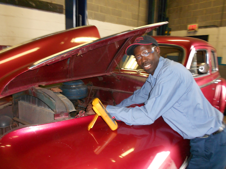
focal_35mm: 26
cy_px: 84
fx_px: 170
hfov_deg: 67.3
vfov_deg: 53.1
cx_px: 113
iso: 250
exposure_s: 1/25
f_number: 3.2
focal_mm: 4.6
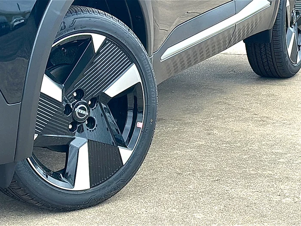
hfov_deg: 19.6
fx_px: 870
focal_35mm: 100
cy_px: 113
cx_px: 150
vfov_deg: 14.8
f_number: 1.78
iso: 80
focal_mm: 6.86
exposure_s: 1/677
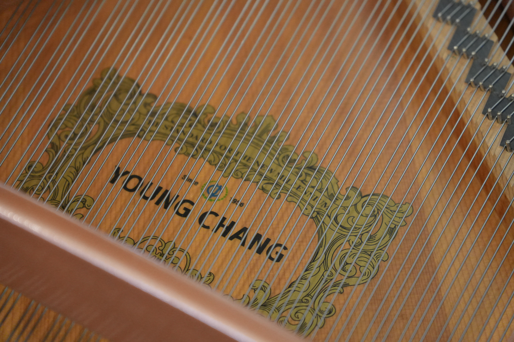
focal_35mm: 105
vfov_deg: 13.0
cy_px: 171
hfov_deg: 19.5
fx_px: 1499
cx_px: 257
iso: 3200
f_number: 2.8
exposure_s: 1/125
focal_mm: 70
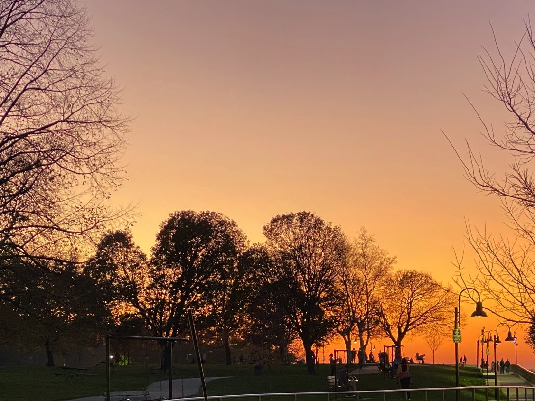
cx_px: 318
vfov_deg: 15.7
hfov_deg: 21.1
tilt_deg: +1.3
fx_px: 1437
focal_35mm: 93
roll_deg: +0.6
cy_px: 343
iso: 250
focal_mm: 6
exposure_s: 1/60
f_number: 2
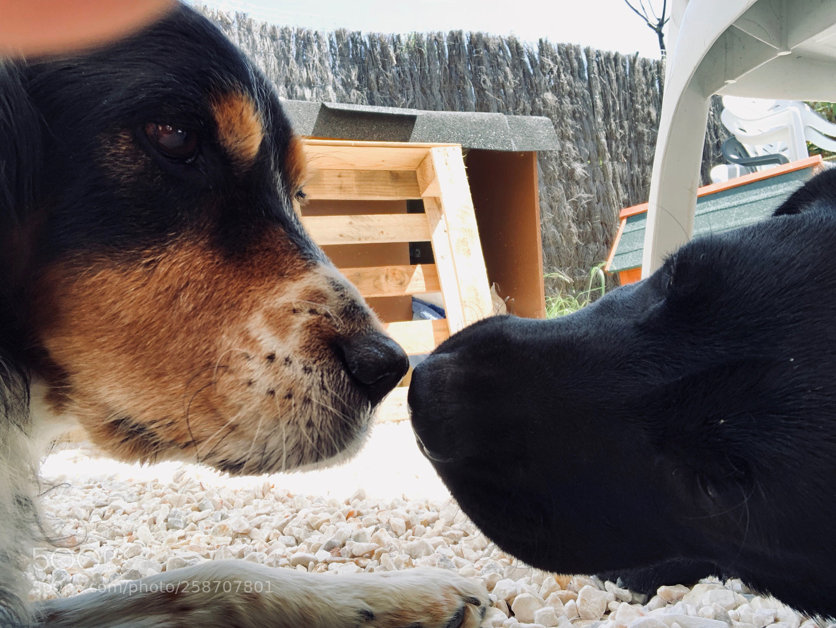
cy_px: 314
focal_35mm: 32
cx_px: 418
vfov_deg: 44.2
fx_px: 773
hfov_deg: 56.8
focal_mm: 2.87
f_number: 2.2
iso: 40
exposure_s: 1/120
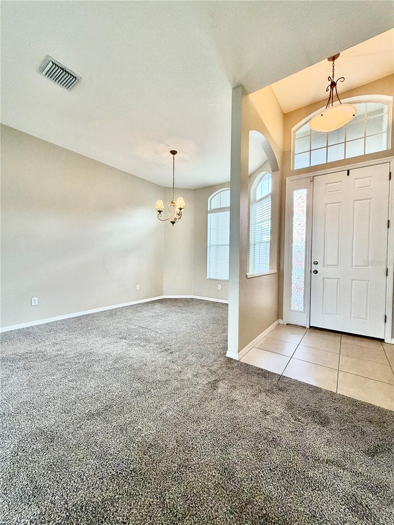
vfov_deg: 102.1
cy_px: 262
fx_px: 212
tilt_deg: -1.3
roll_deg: -0.9
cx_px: 197
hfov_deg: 85.7
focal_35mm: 14
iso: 250
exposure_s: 1/120
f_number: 2.2
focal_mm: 2.22
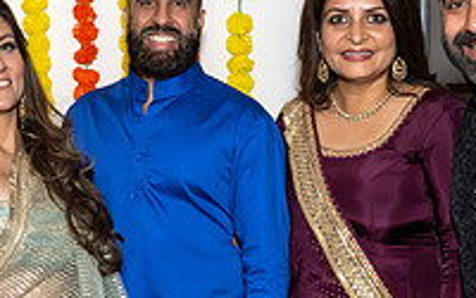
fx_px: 1155
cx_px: 152
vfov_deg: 14.6
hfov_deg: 23.2
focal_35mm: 89
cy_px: 242
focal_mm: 18
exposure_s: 1/250
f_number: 9
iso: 1000
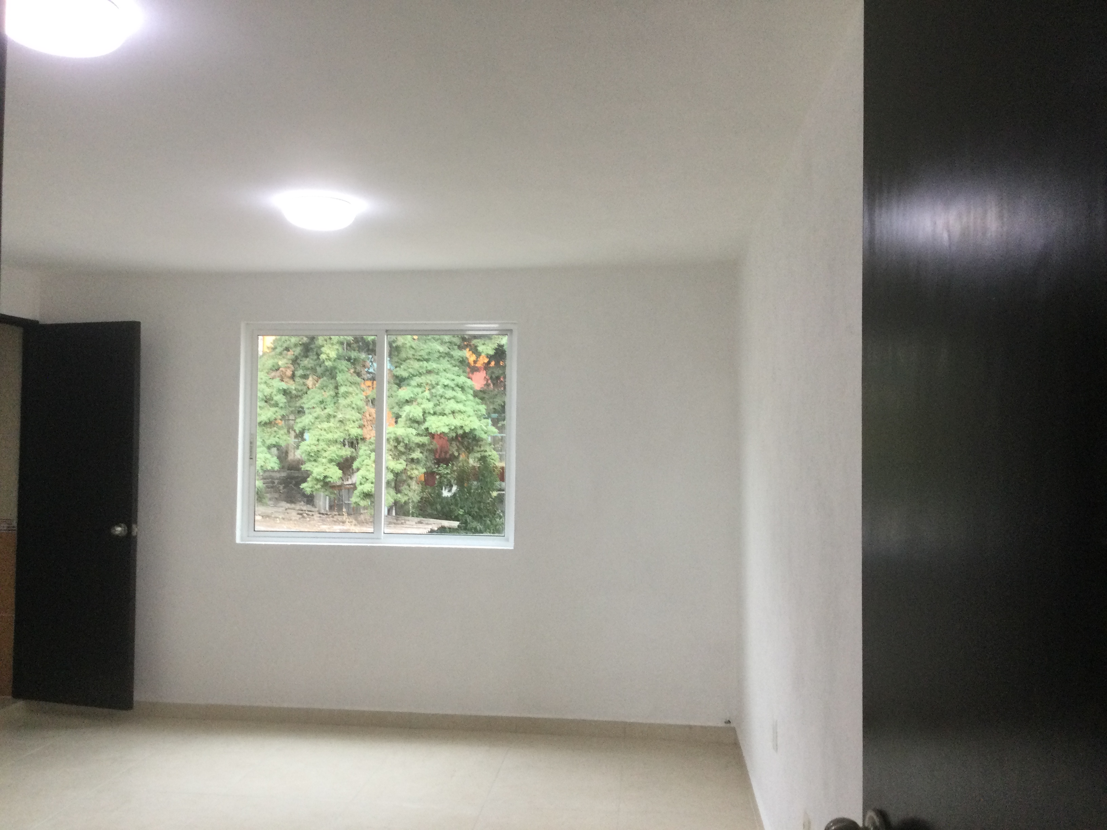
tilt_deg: +1.5
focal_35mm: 31
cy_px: 415
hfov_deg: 58.4
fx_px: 991
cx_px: 554
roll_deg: +0.2
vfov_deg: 45.4
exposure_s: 1/30
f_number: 2.4
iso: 64
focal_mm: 3.3
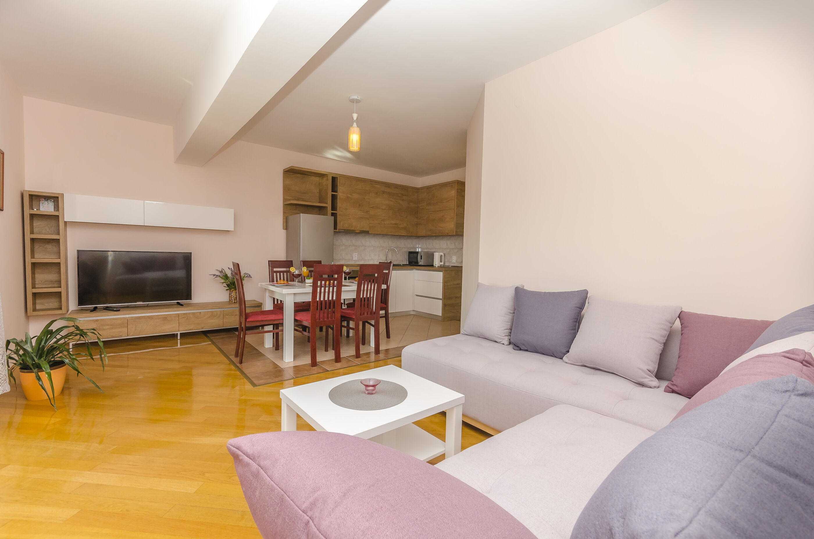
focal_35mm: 15
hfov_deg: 100.5
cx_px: 407
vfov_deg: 77.1
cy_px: 270
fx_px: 338
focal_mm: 10
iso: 100
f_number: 9
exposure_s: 1/100
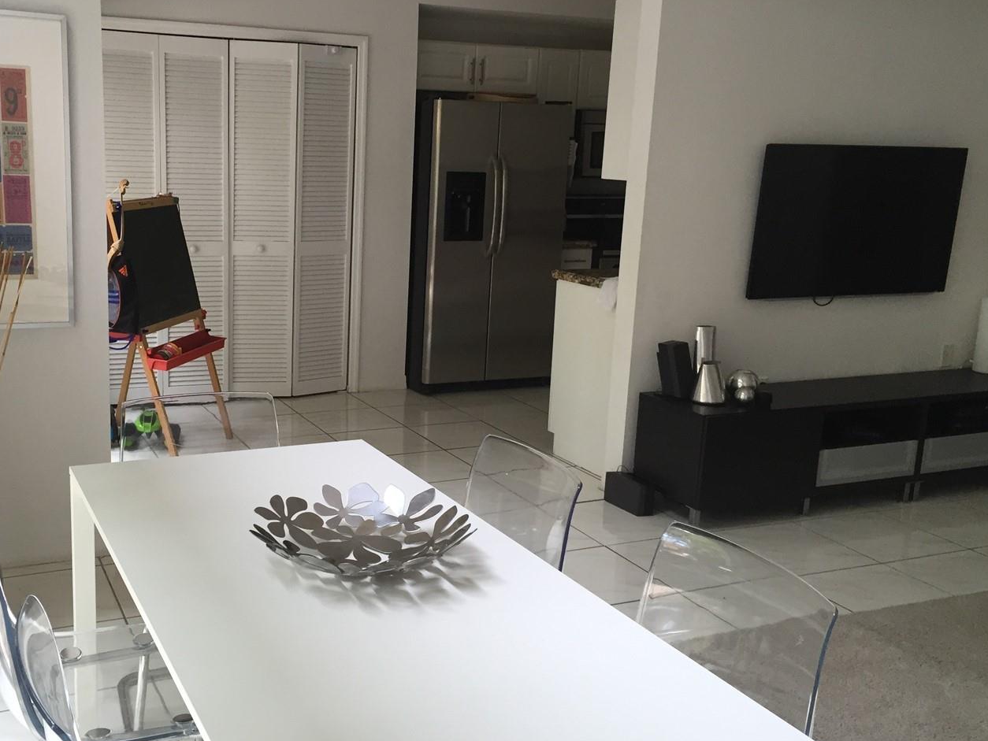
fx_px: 1056
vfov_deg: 38.7
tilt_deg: -12.7
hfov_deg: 49.6
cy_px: 364
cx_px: 366
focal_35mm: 37
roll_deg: -2.3
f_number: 2.2
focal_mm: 4.15
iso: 32
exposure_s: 1/30
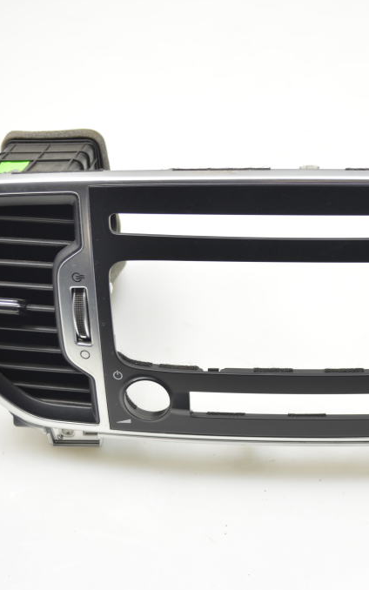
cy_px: 294
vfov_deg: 34.0
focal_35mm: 60
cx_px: 318
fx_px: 965
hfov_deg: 21.3
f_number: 4.2
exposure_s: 1/25
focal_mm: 26
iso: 100
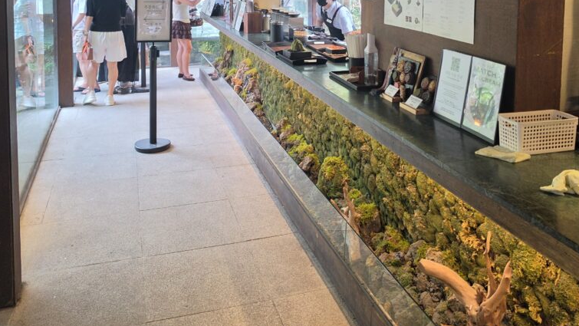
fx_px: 522
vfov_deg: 32.1
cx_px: 291
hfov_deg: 58.0
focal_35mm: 34
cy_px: 5
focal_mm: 6.5
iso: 80
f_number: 1.4
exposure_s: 1/120
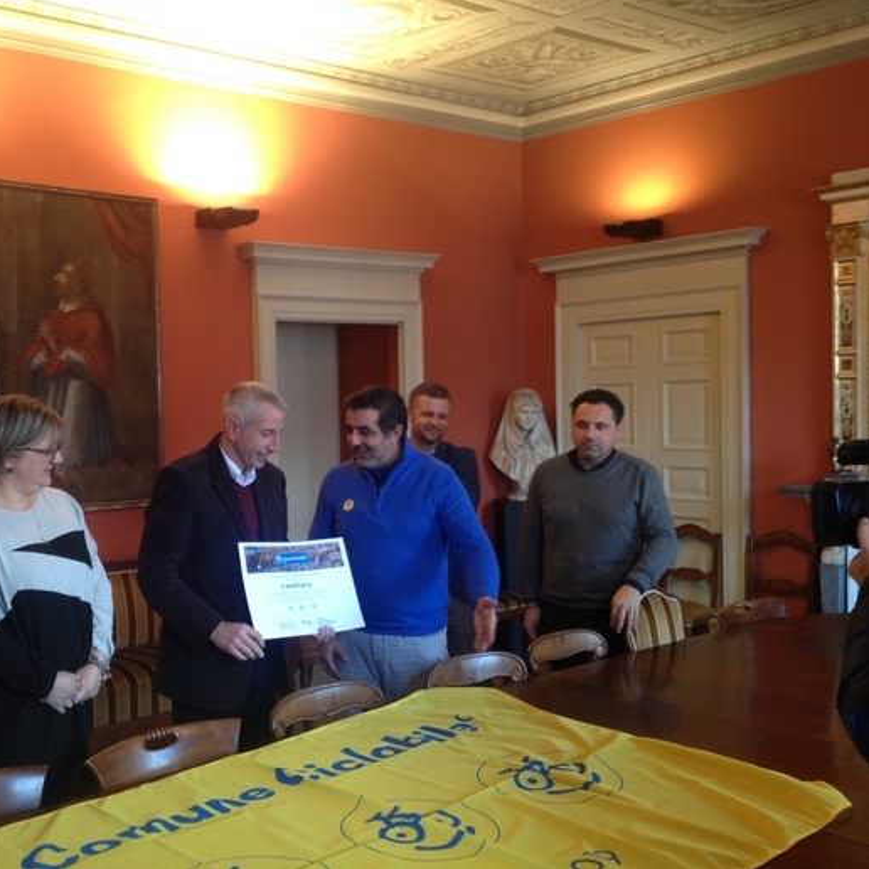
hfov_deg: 39.5
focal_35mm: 42
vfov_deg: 40.0
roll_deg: +0.9
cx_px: 283
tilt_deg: -6.6
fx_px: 1193
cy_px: 429
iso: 100
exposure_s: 1/20
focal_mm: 4.28
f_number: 2.4
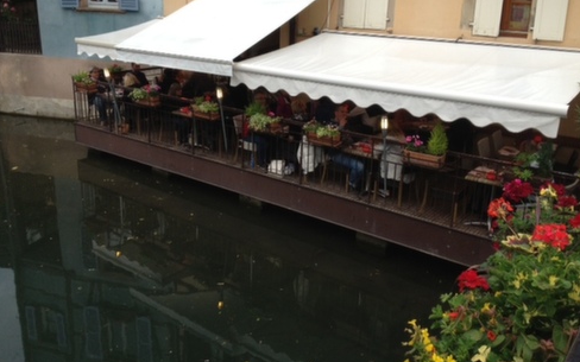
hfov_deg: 51.5
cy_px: 144
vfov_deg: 33.5
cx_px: 292
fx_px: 601
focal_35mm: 38
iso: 80
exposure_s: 1/120
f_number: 2.4
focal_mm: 4.28
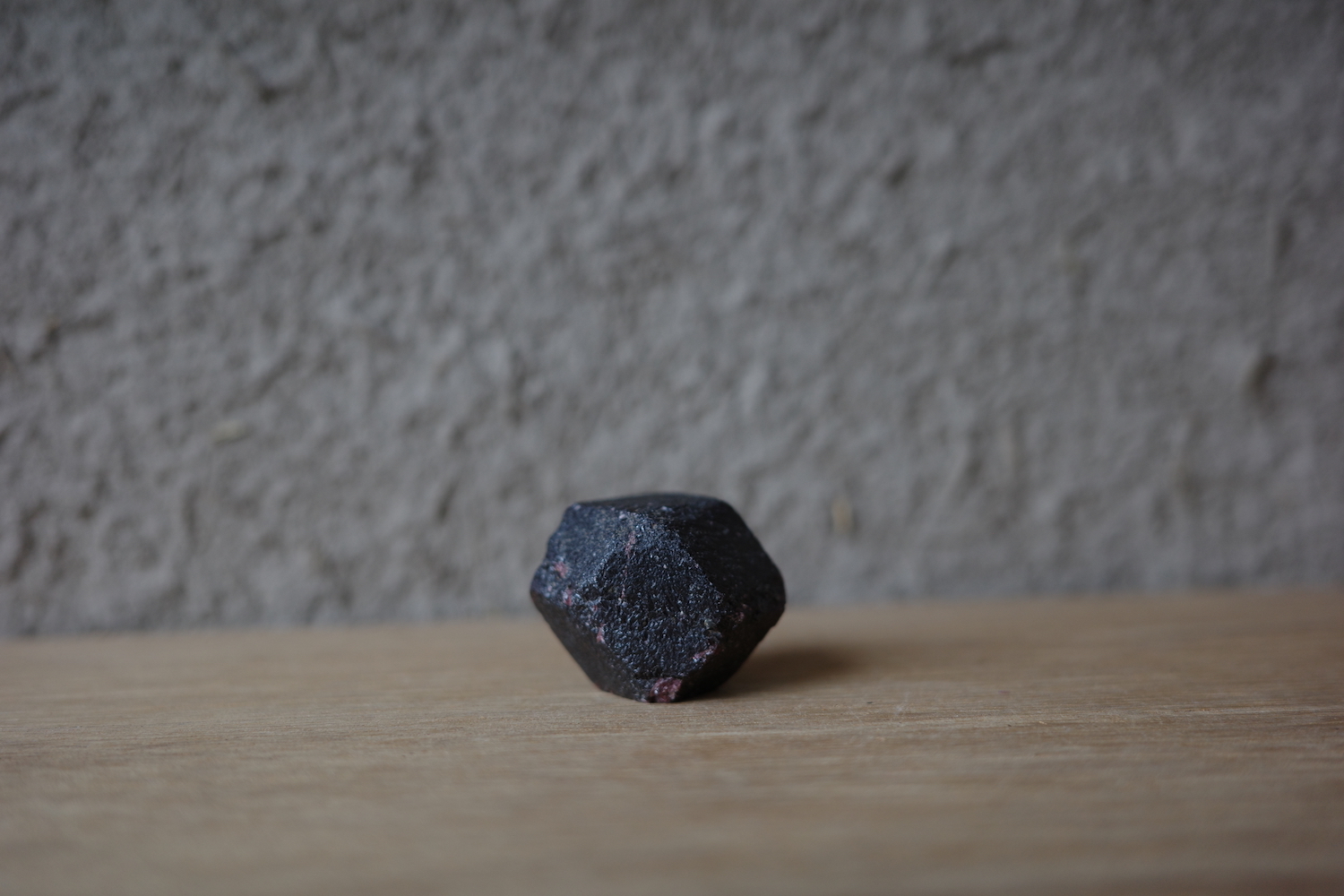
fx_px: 1493
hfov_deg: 48.5
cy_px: 448
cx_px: 672
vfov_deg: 33.4
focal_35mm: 40
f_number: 2.8
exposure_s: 1/125
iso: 200
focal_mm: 26
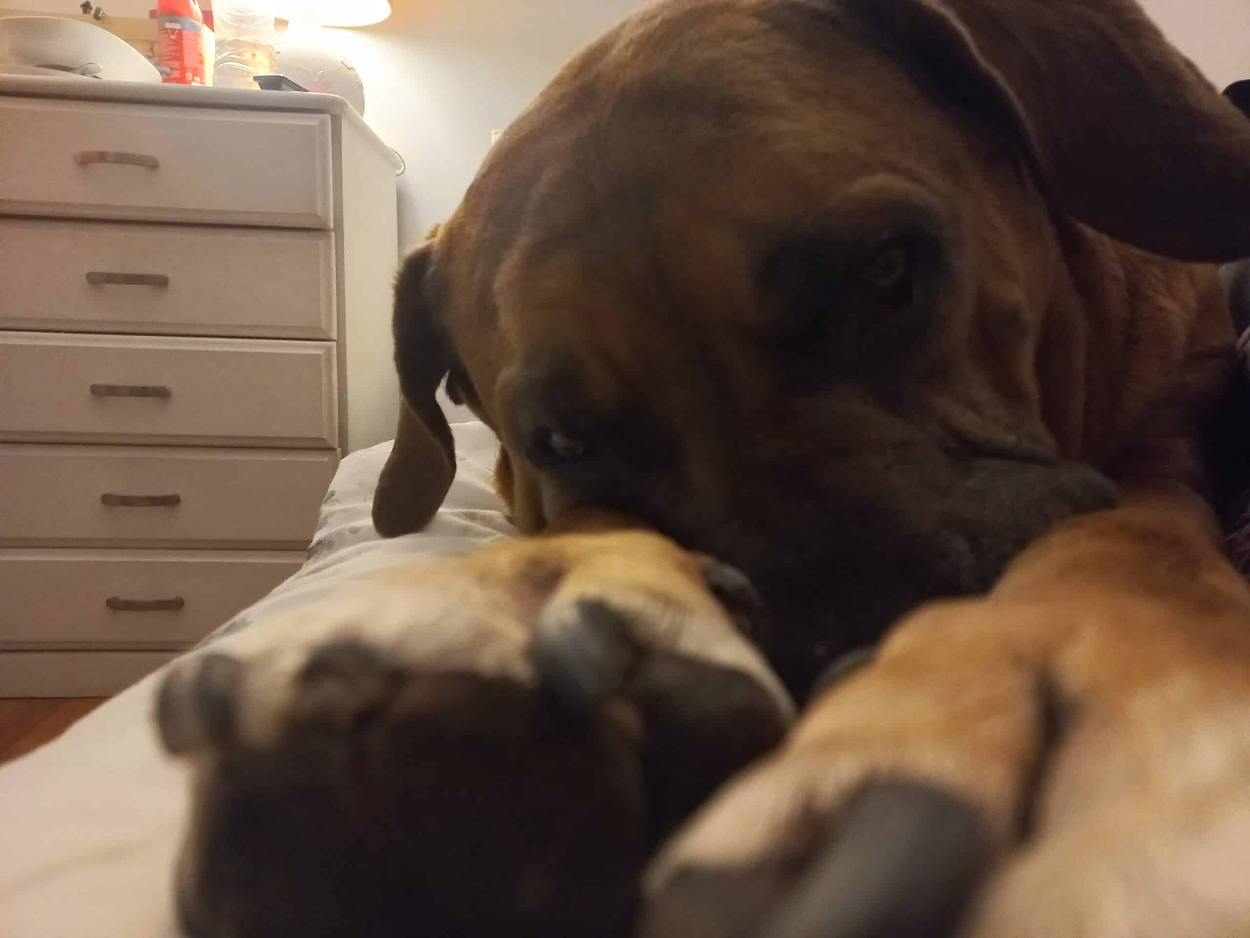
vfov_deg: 54.9
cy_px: 469
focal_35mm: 25
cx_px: 625
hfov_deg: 69.4
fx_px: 903
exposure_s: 1/25
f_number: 1.8
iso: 1250
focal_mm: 4.6
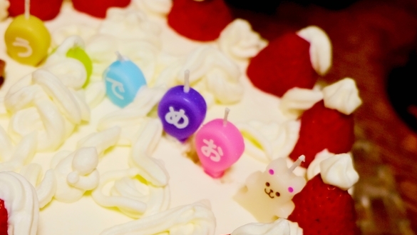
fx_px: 641
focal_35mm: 58
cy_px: 211
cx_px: 125
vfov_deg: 20.3
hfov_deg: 35.5
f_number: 2.8
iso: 200
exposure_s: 1/100
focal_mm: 18
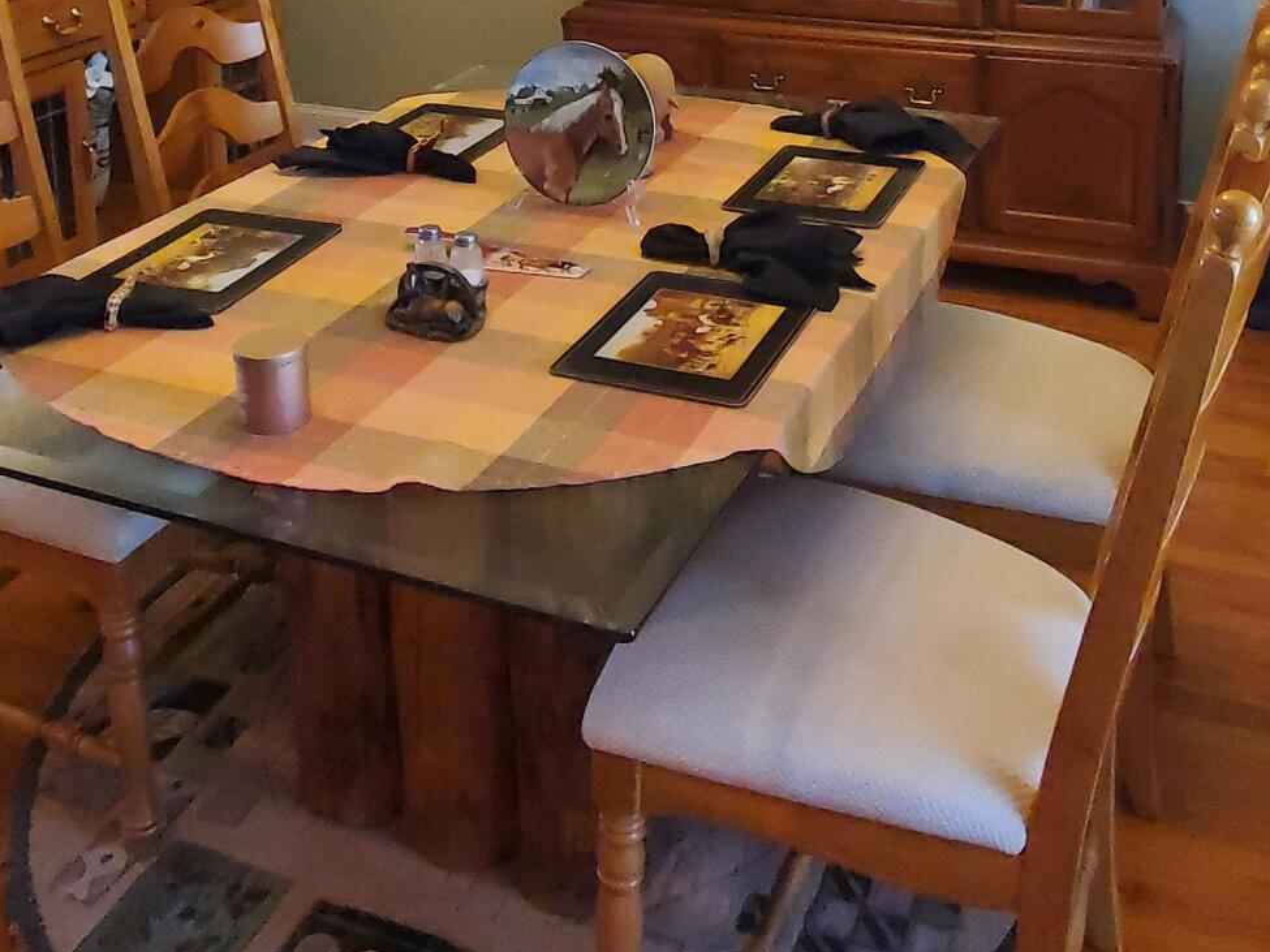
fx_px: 1467
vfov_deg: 31.7
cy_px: -100
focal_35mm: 40
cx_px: 620
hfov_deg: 46.8
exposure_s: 1/60
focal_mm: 1.8
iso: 500
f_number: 2.2
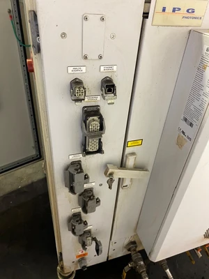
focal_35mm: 26
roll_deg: -4.2
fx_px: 209
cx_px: 104
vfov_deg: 67.3
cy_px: 140
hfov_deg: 53.1
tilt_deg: -35.4
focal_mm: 4.25
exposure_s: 1/40
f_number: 1.8
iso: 400
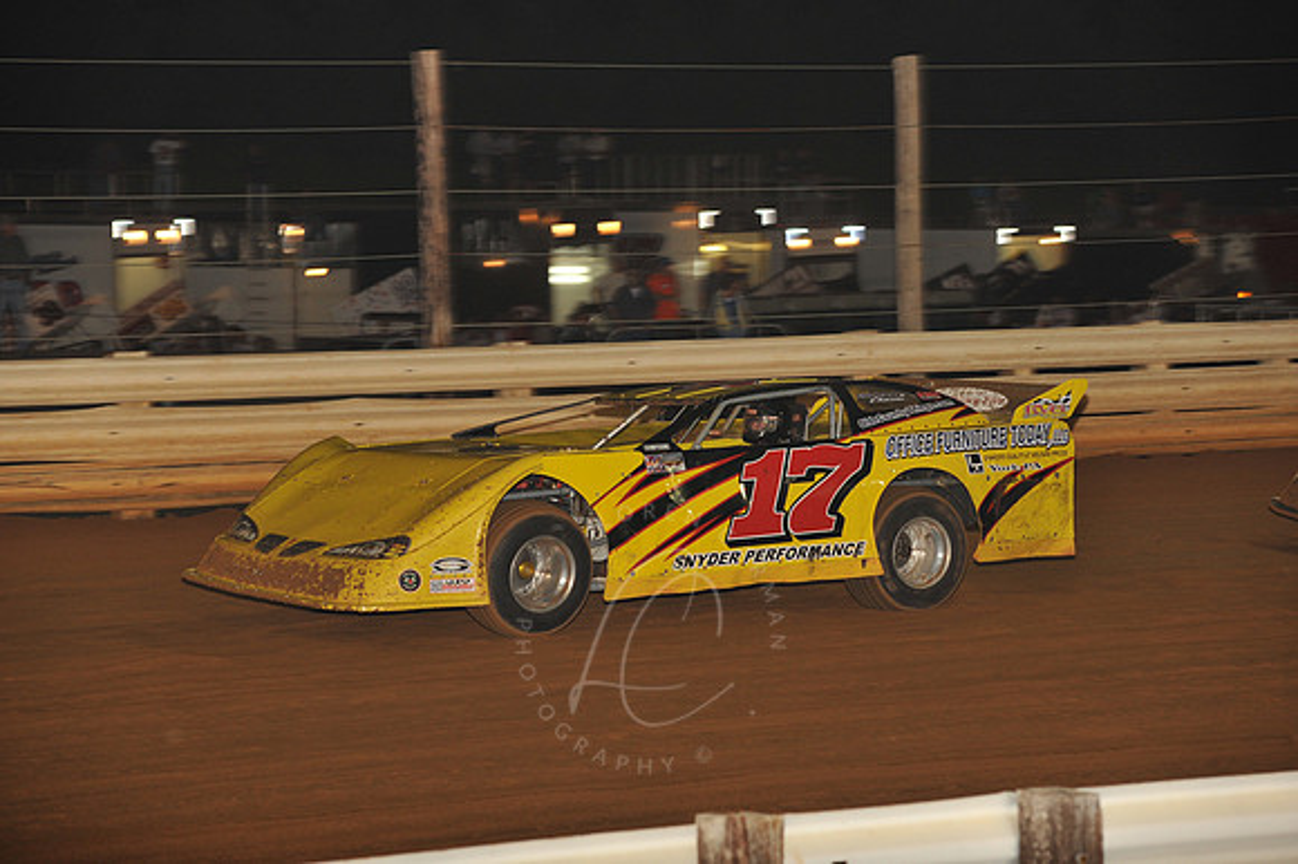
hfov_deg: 14.2
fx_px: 5225
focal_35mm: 145
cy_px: 432
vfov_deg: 9.5
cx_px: 649
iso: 1000
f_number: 6.3
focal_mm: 145
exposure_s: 1/320
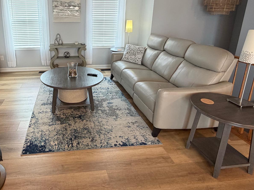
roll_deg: +0.6
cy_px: 61
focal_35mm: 24
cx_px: 82
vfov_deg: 55.5
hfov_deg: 69.3
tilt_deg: -15.1
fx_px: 176
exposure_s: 1/60
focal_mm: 2.22
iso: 250
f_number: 2.2
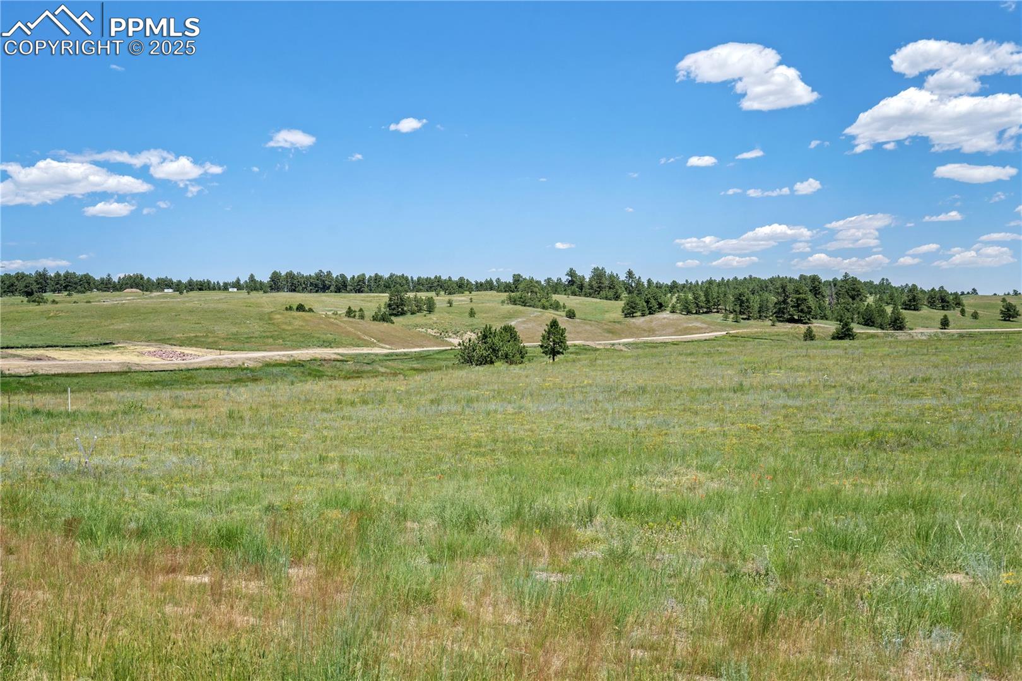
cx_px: 511
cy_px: 340
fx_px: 994
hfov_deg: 54.4
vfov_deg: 37.9
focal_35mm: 35
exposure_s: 1/200
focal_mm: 35
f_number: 7.1
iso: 100
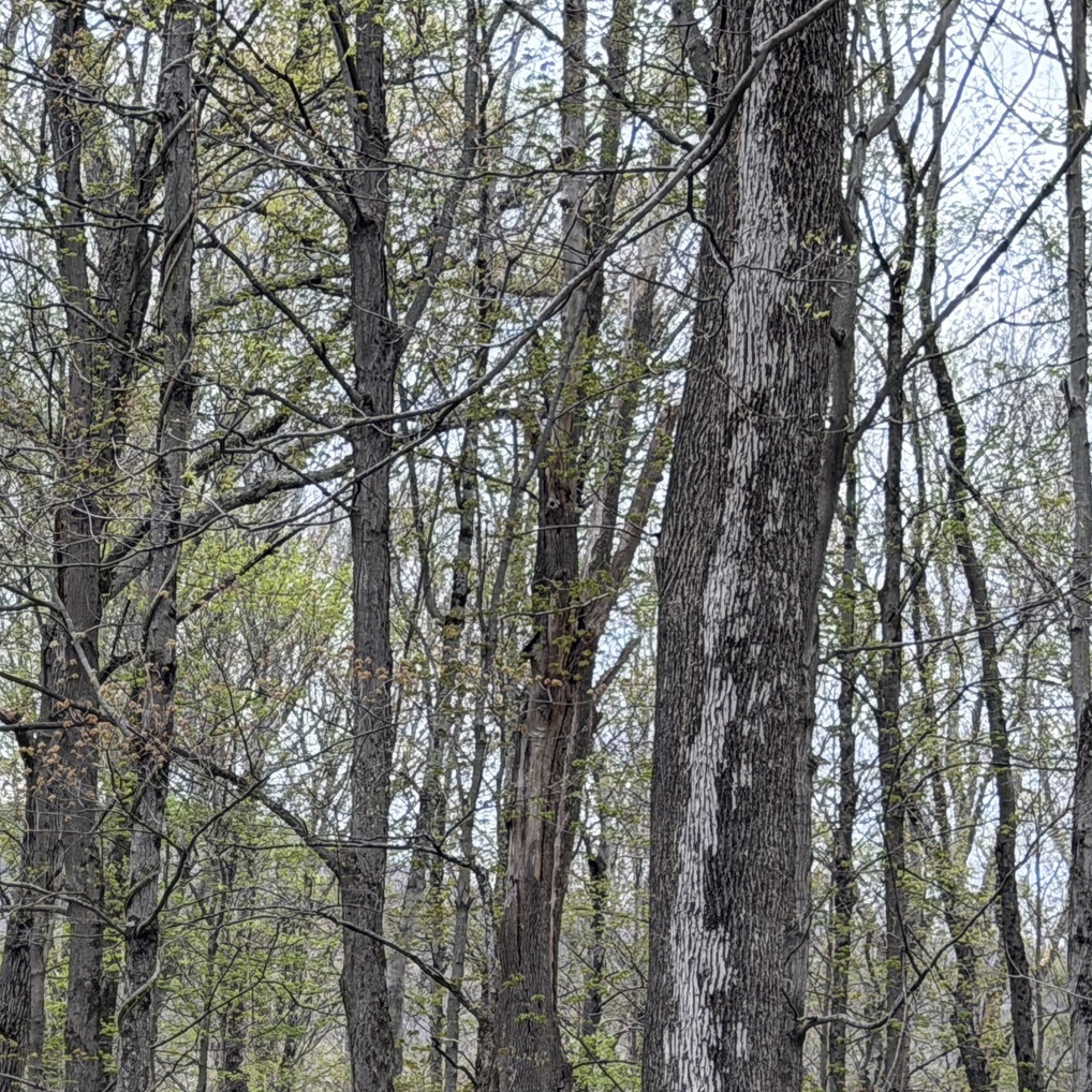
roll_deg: -3.0
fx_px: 4568
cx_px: -467
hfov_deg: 13.0
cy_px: 1168
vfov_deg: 13.4
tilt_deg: +1.7
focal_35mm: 128
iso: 64
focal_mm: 6.76
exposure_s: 1/733
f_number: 1.78
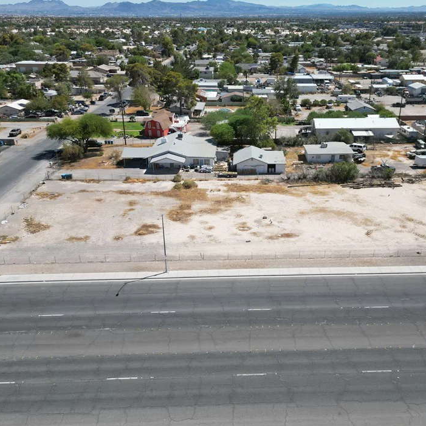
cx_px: 250
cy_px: 214
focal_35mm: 31
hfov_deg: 52.3
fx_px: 432
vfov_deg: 52.5
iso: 130
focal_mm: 6.72
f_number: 1.7
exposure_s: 1/3200
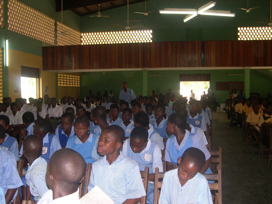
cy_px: 102
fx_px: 299
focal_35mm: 38
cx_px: 136
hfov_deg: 49.0
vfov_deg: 37.7
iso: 249
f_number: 2.8
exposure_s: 1/60
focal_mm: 8
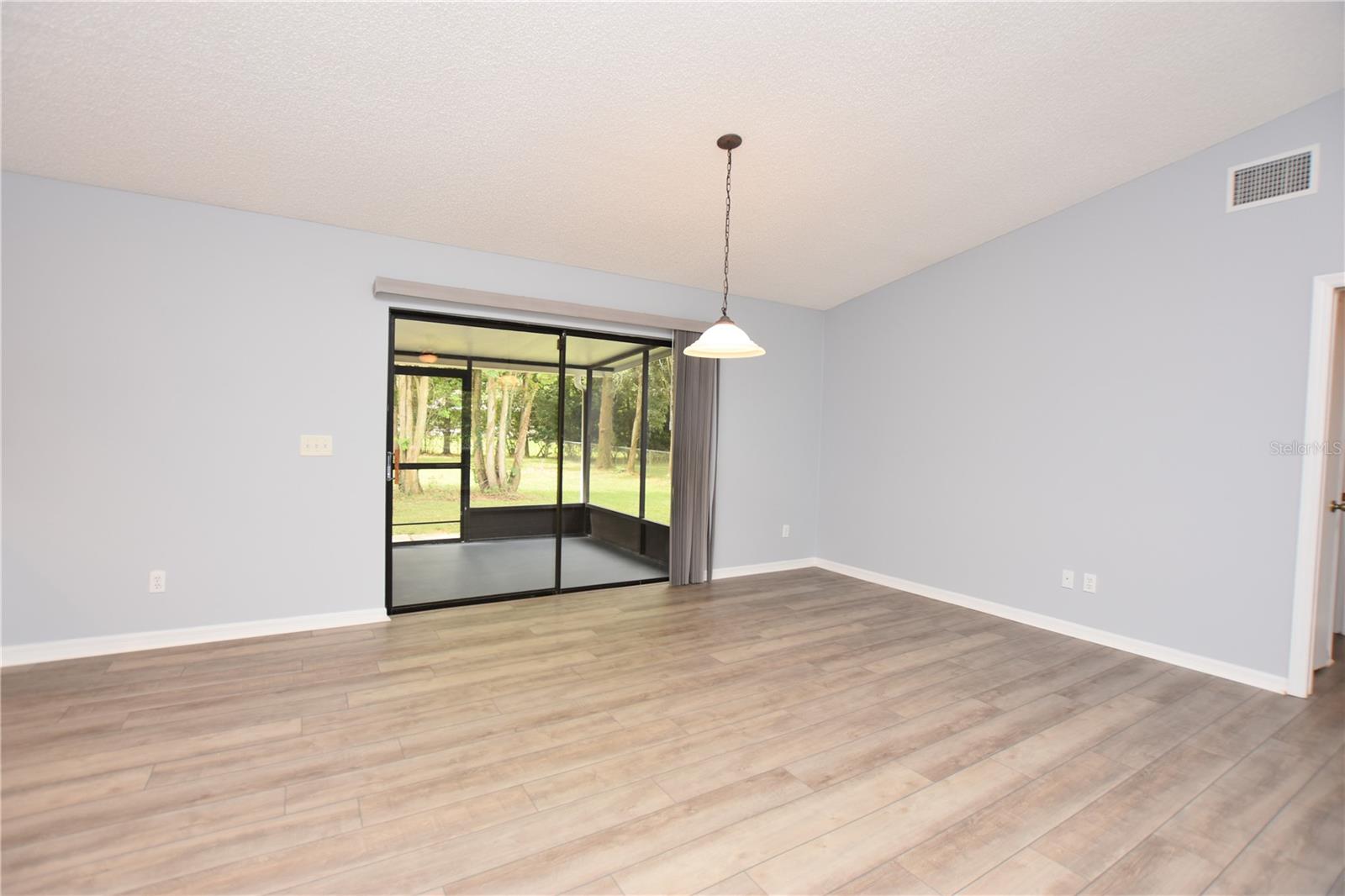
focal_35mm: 15
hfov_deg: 100.4
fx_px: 560
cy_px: 448
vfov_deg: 77.3
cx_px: 672
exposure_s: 1/60
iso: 250
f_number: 4
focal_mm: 10
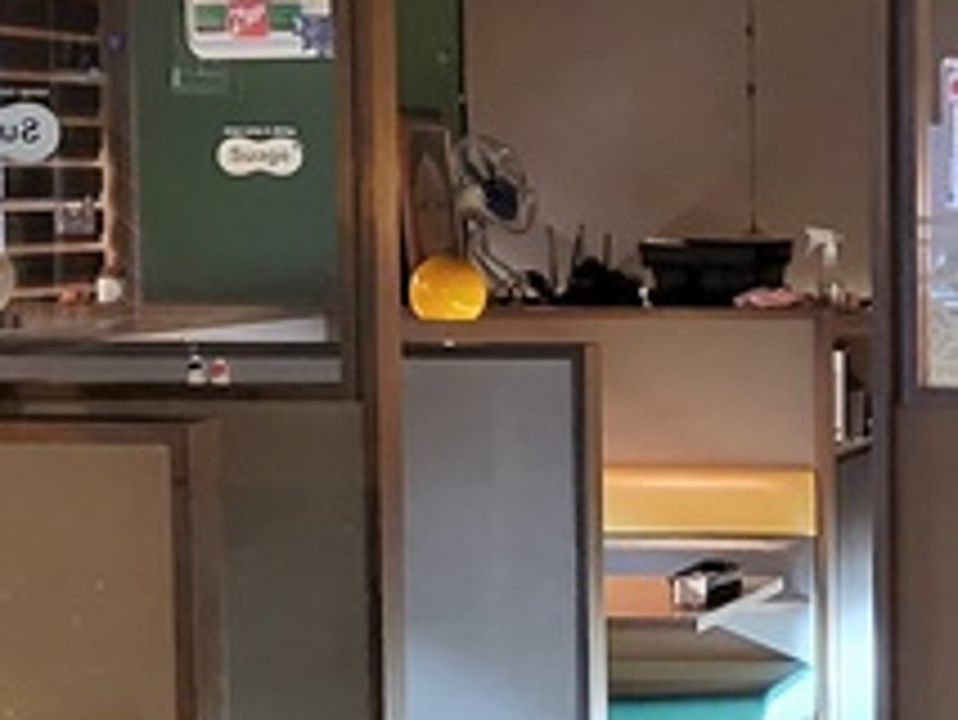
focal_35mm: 122
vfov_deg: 12.2
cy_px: 423
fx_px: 3378
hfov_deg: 15.1
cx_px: 1381
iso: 640
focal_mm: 5.4
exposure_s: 1/24
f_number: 1.8
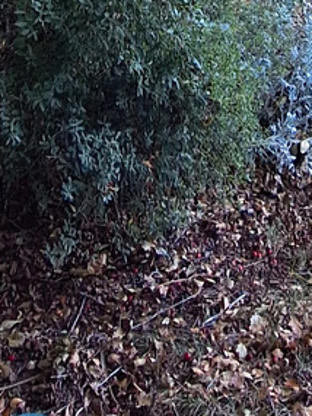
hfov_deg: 20.9
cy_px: -260
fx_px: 841
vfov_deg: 21.6
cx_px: 220
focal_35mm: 70
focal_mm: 1.74
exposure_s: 1/100
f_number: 2.2
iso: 50
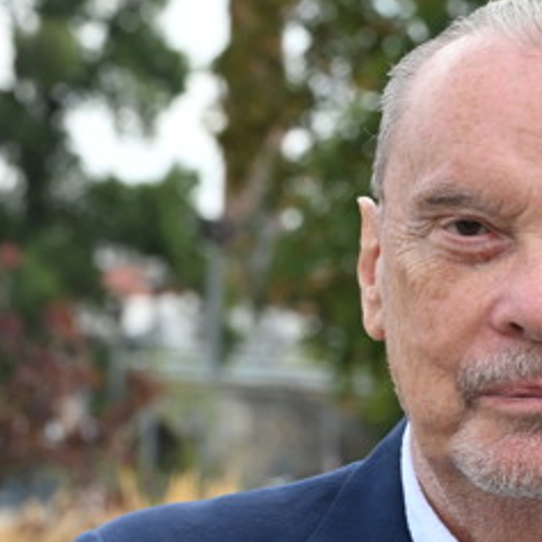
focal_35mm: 230
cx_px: 416
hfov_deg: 7.6
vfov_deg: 7.4
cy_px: 962
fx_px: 4074
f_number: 5.6
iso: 500
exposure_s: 1/800
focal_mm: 62
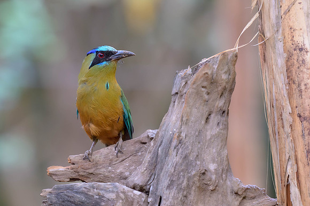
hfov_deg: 2.3
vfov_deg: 1.5
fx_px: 7690
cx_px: 79
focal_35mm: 894
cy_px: 113
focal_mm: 400
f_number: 4
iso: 2000
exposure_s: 1/125
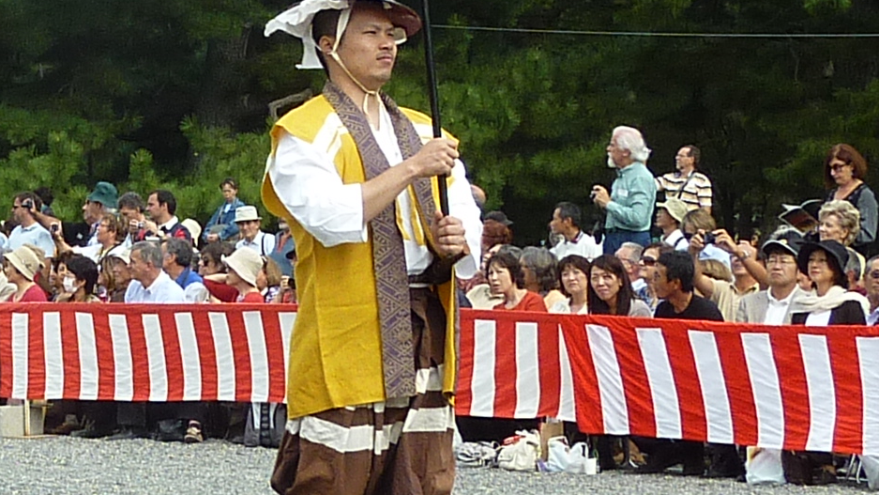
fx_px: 3053
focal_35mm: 131
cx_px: -80
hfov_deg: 15.9
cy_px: 62
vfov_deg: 9.2
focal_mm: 5
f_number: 4
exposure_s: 1/400
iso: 80
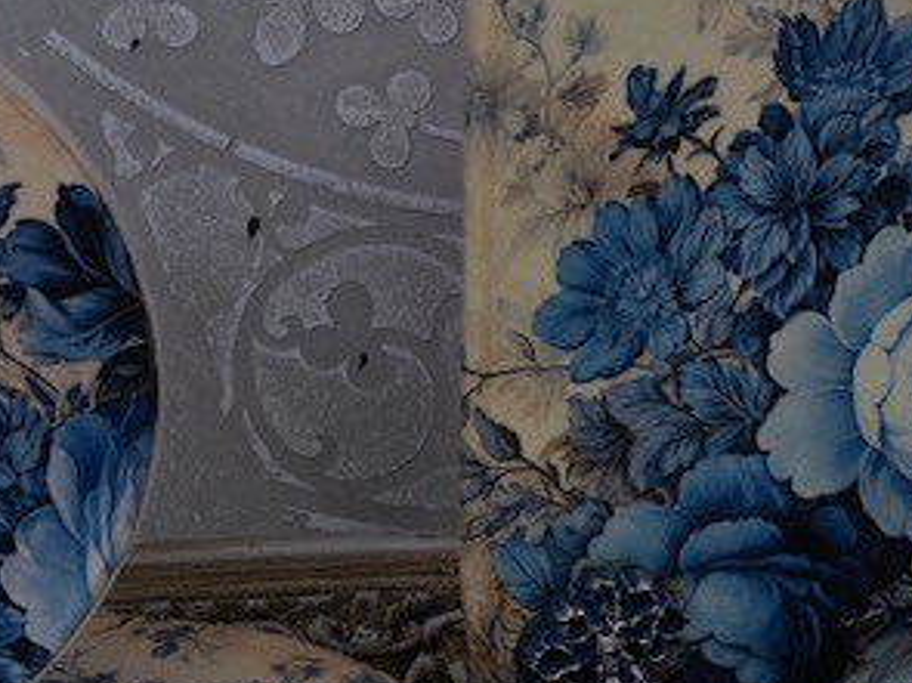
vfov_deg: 6.2
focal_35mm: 240
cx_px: 1725
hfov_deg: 7.9
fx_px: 6321
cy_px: 238
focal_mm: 75
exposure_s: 1/30
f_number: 13
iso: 800
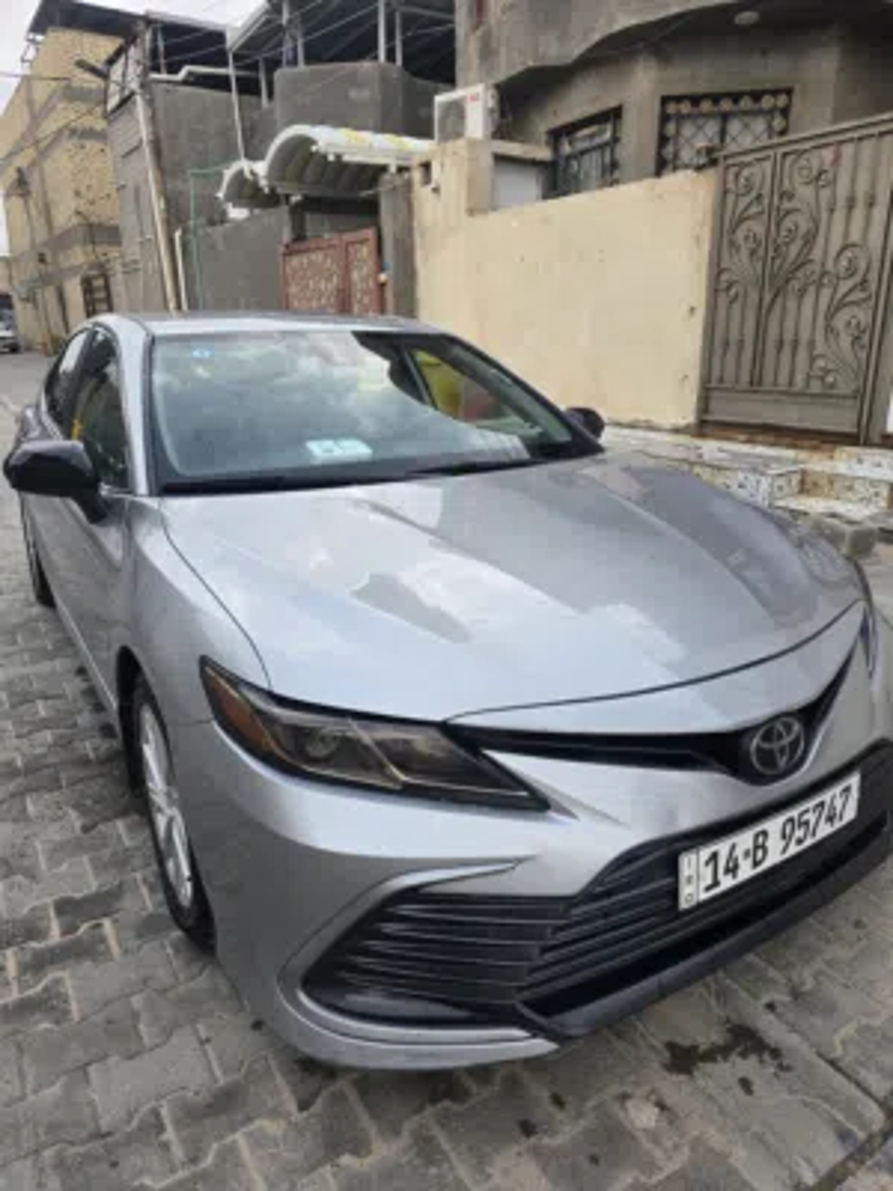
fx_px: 791
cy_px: 596
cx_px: 446
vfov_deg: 73.9
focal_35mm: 23
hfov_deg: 58.9
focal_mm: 6.3
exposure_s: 1/180
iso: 12
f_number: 1.7
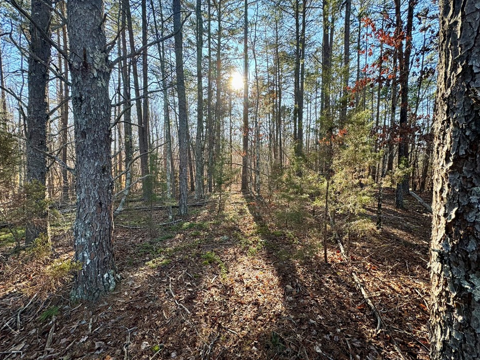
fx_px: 208
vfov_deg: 81.7
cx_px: 252
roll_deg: +0.1
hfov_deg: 98.1
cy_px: 175
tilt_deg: -5.2
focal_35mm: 15
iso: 40
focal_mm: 2.22
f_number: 2.2
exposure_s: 1/105
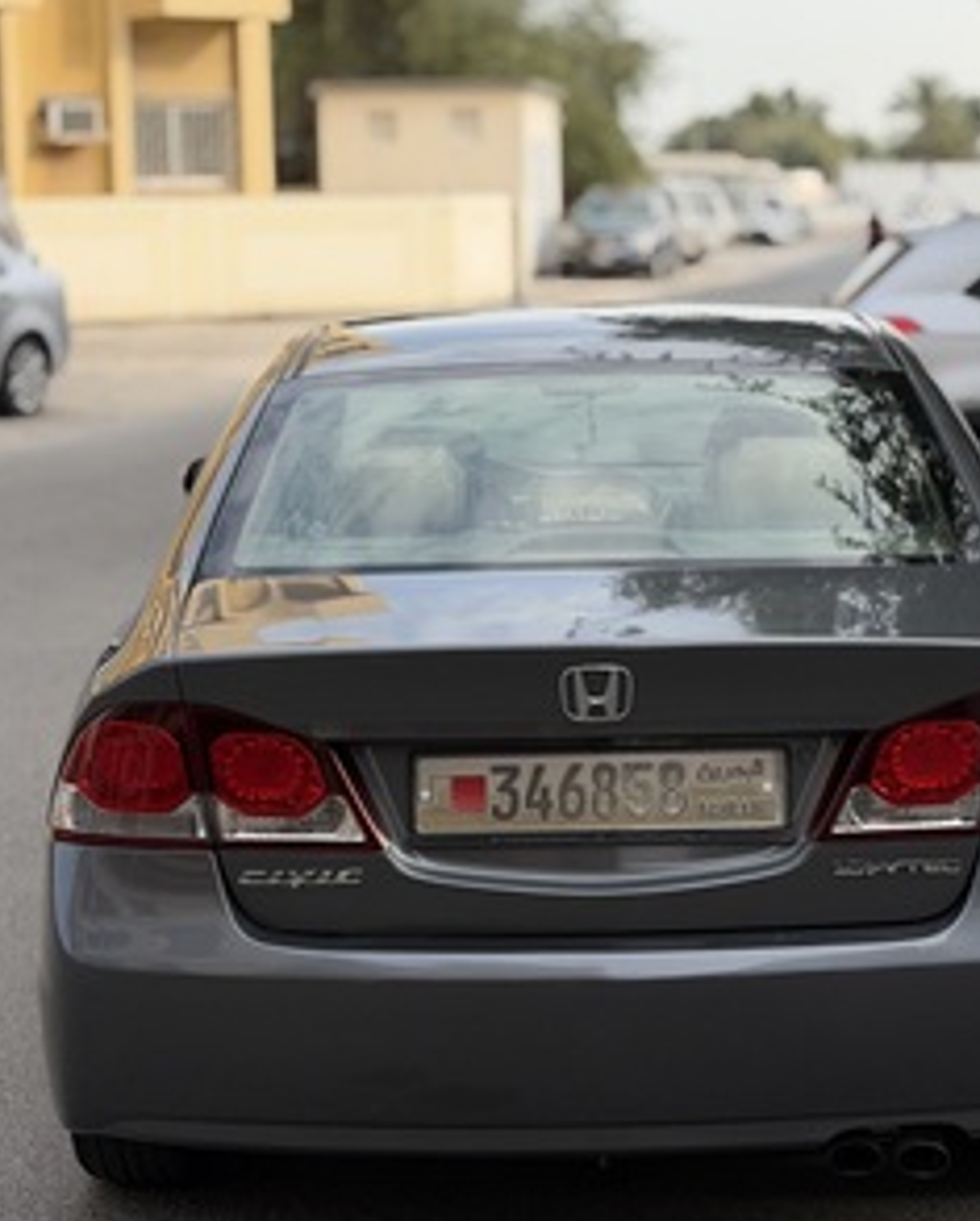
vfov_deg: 26.0
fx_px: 2643
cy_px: 473
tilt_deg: -5.2
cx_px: 619
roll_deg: +0.9
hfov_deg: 21.0
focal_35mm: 73
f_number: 1.78
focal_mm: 6.76
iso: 64
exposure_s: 1/1754
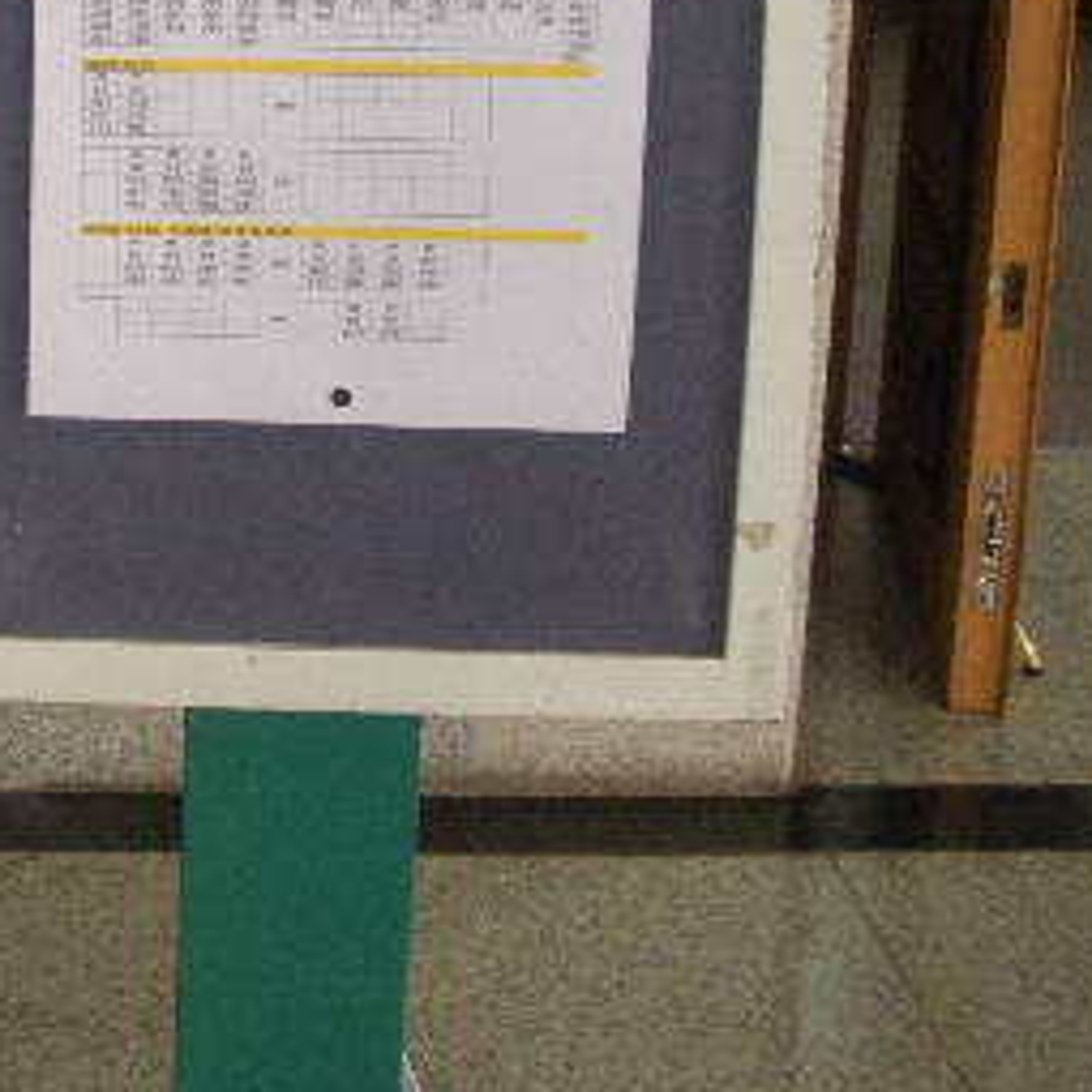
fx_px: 2855
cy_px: 107
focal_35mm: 80
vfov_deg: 21.2
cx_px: -150
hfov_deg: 20.5
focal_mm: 6.3
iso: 400
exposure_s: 1/21.2
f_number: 3.5
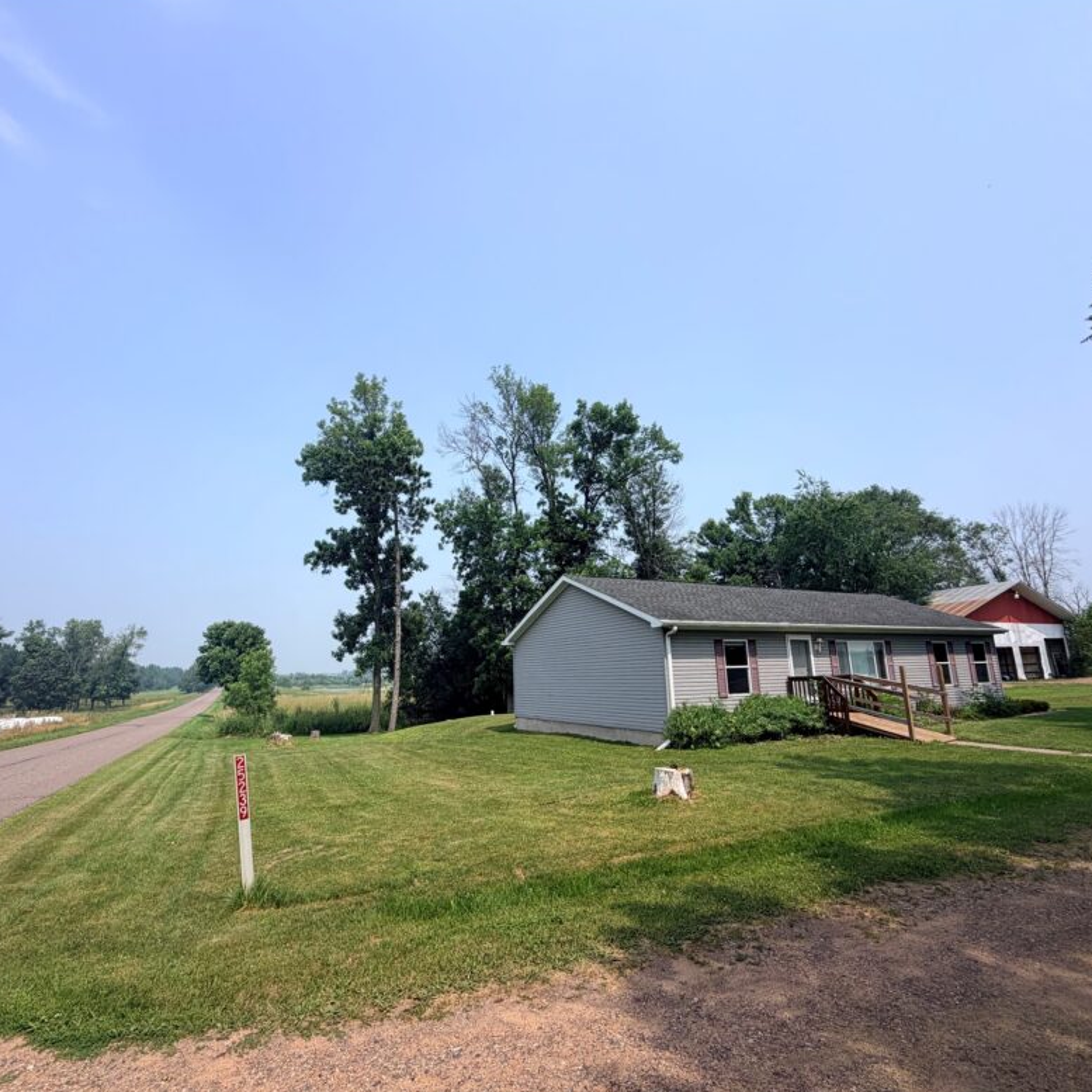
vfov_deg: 84.0
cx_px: 514
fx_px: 607
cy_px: 548
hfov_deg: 83.9
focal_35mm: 17
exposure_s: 1/864
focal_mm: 2.22
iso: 20
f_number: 2.2
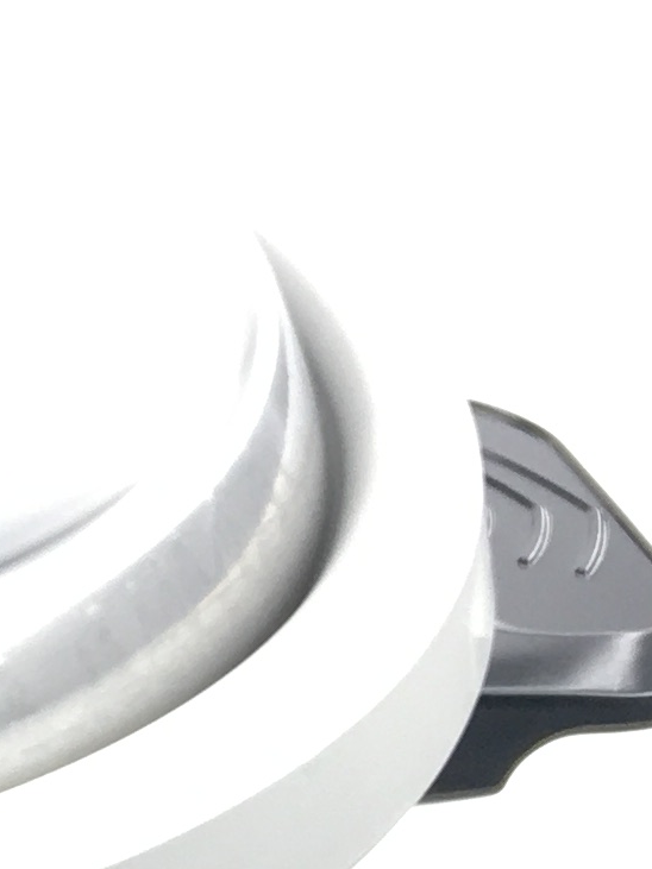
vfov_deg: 12.3
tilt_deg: -22.9
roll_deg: -1.6
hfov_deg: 8.4
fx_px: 4019
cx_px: -955
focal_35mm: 160
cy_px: 566
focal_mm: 4.15
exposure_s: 1/60
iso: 32
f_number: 2.2
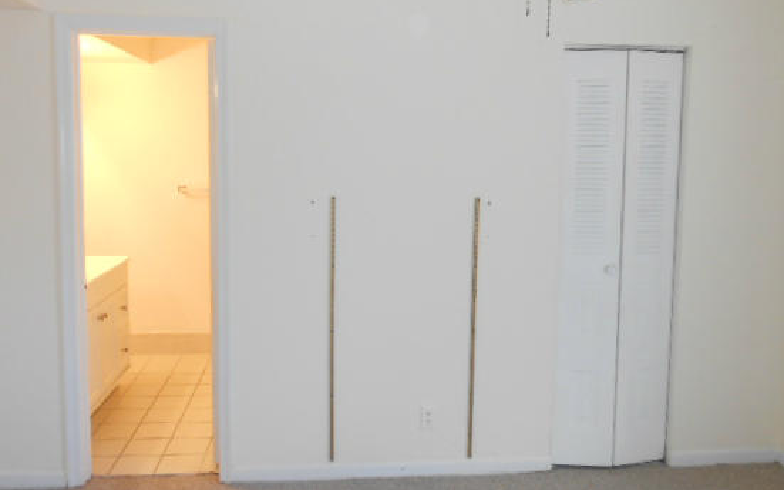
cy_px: 222
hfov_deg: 59.6
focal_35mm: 32
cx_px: 376
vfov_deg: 39.4
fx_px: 684
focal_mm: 4.6
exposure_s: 1/30
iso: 160
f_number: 3.5
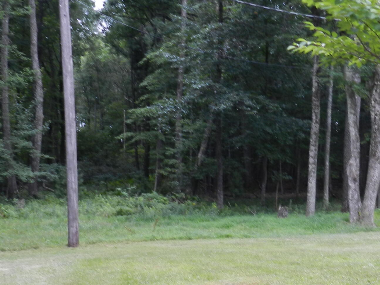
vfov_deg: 19.7
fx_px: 812
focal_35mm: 74
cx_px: 229
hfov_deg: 26.3
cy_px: 228
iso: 160
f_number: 3.7
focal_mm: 5.6
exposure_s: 1/30
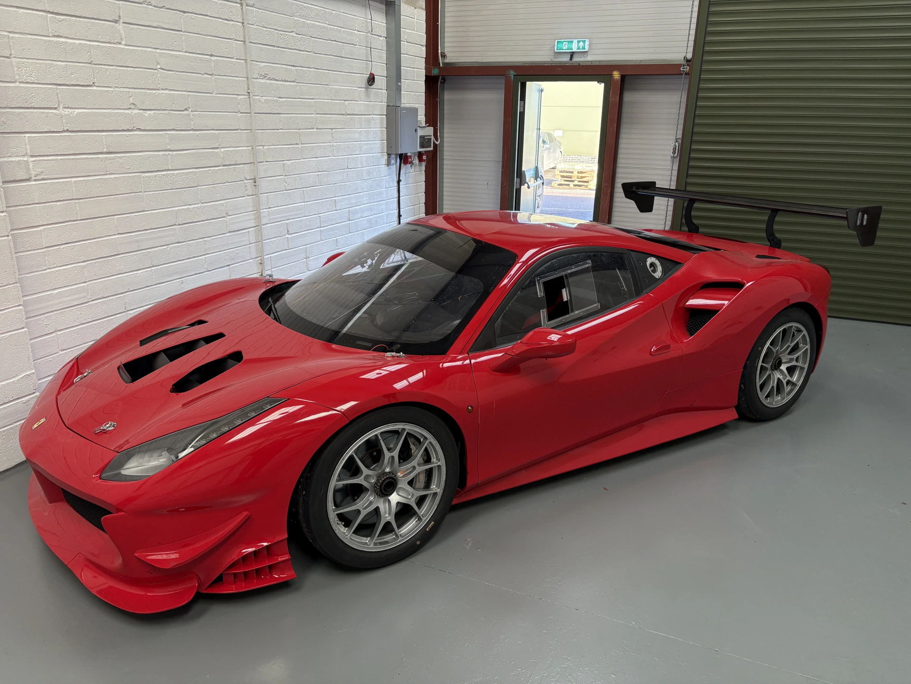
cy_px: 342
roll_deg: -0.7
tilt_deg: -17.5
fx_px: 684
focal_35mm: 26
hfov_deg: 67.3
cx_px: 456
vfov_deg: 53.1
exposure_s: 1/75
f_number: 1.6
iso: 125
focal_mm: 5.96
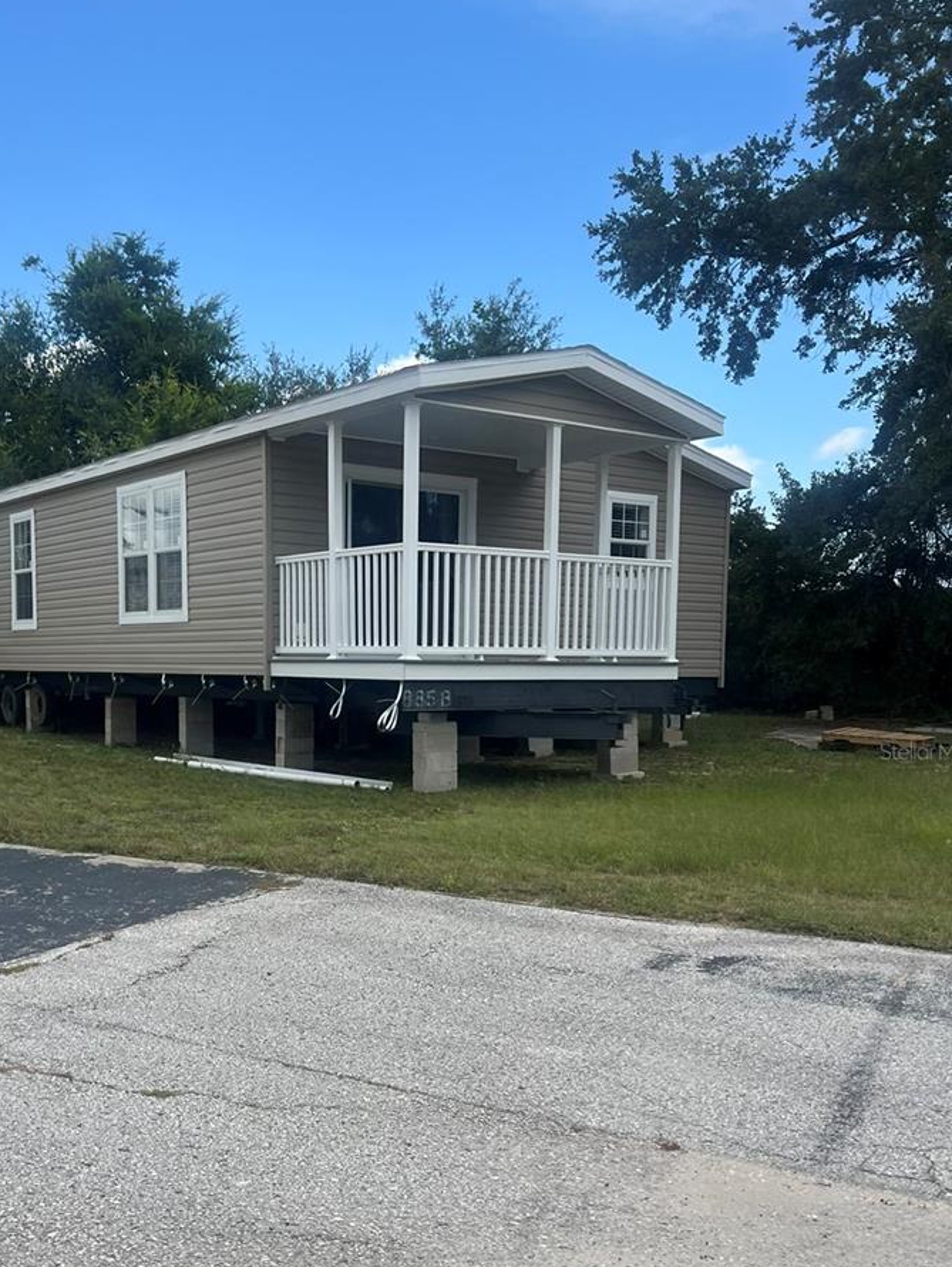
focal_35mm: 35
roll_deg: +0.9
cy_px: 751
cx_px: 340
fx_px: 1282
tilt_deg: -3.8
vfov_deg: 52.3
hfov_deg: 40.4
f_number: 1.5
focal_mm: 5.7
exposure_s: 1/2404
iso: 50
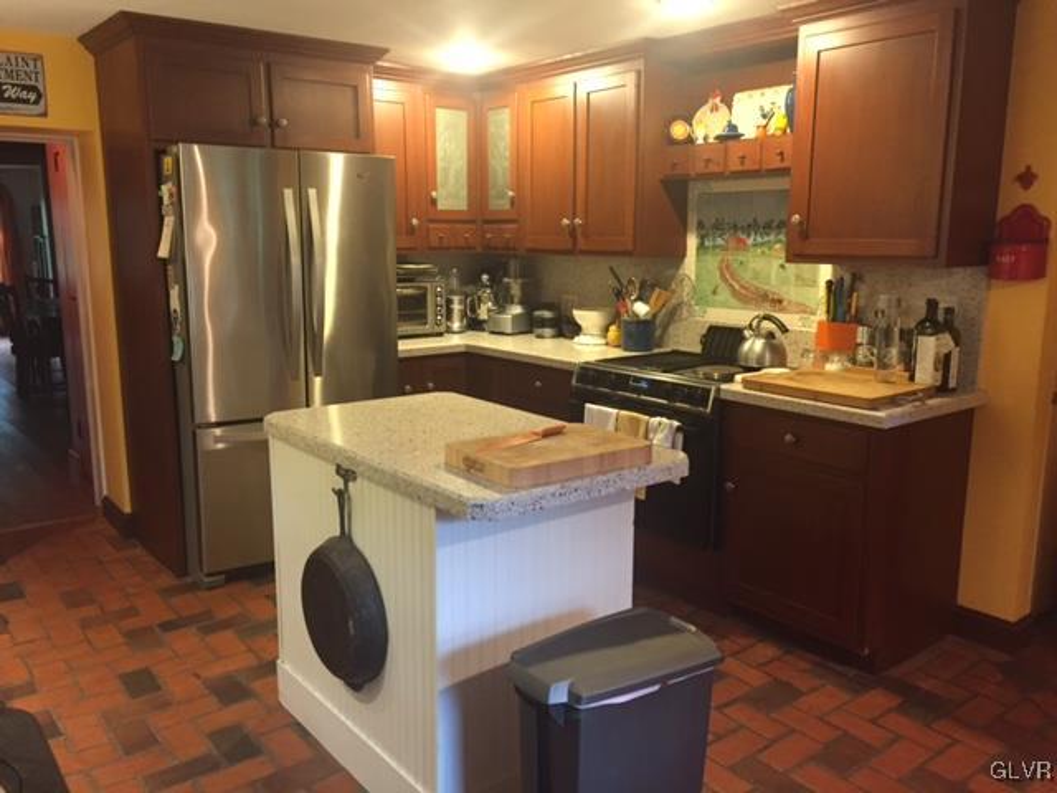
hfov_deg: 61.7
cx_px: 528
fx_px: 886
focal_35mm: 29
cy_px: 396
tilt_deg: -9.8
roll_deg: -1.4
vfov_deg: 48.2
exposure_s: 1/17
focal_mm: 4.15
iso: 250
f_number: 2.2
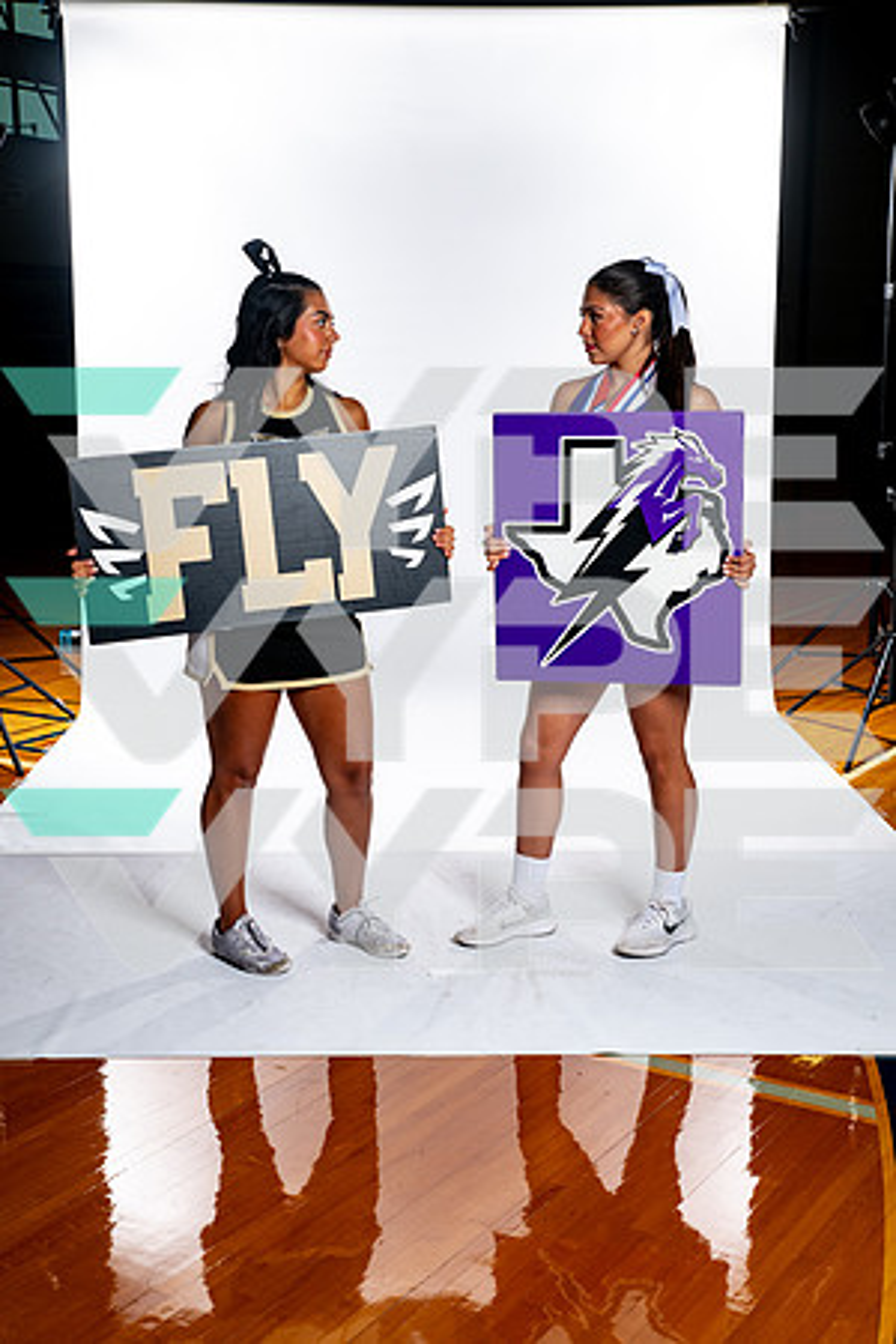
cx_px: 448
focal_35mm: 48
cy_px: 672
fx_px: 1792
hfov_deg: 28.1
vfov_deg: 41.1
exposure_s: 1/320
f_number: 7.1
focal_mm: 48
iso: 250
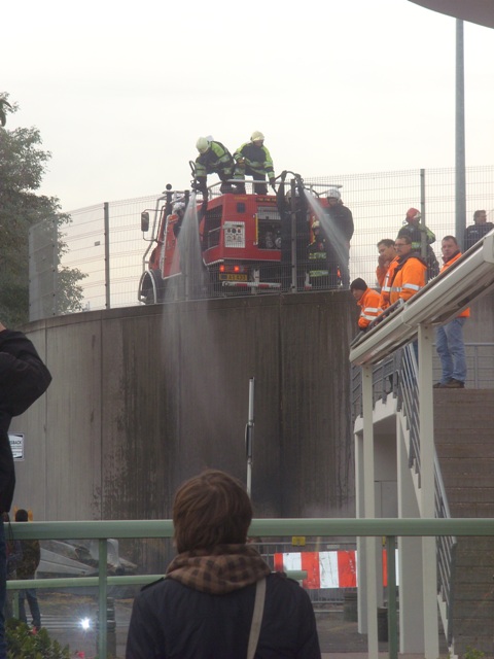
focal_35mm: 180
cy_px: 330
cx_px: 247
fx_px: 3425
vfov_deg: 11.0
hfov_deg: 8.2
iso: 100
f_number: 4.9
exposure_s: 1/125
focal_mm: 30
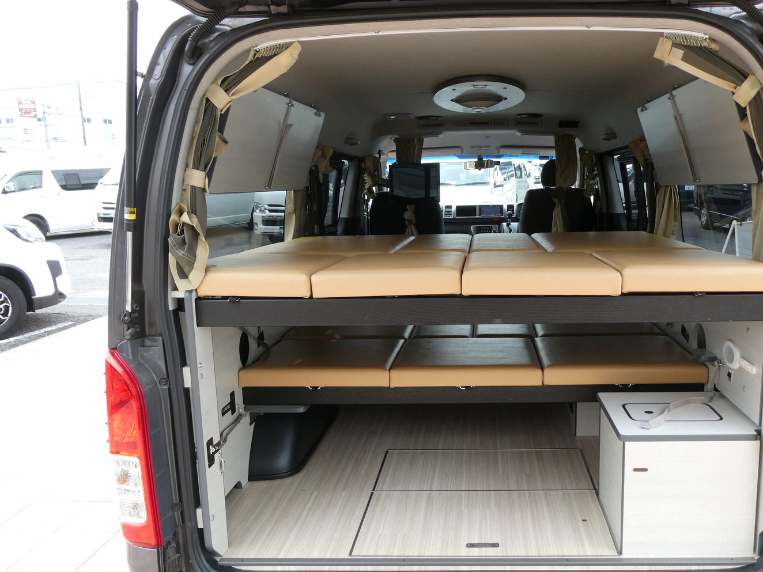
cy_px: 299
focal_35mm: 29
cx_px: 456
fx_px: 639
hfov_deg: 61.2
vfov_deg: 48.2
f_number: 3.3
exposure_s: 1/125
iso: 80
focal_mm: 4.3
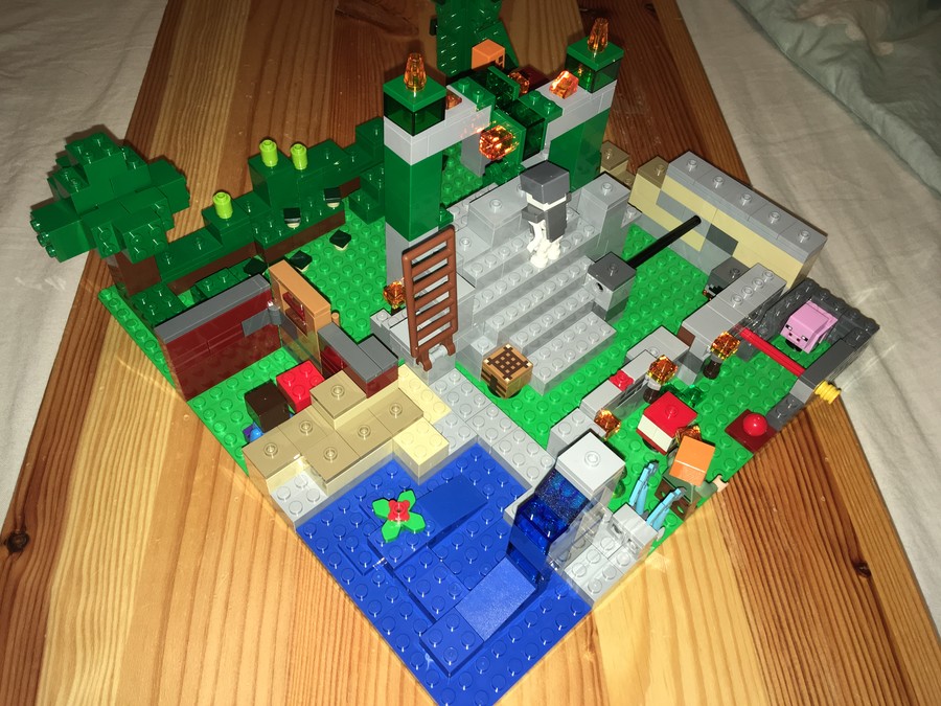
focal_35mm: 29
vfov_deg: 48.2
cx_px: 470
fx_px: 788
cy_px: 353
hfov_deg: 61.7
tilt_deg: -50.8
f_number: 2.2
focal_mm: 4.15
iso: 32
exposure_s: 1/33
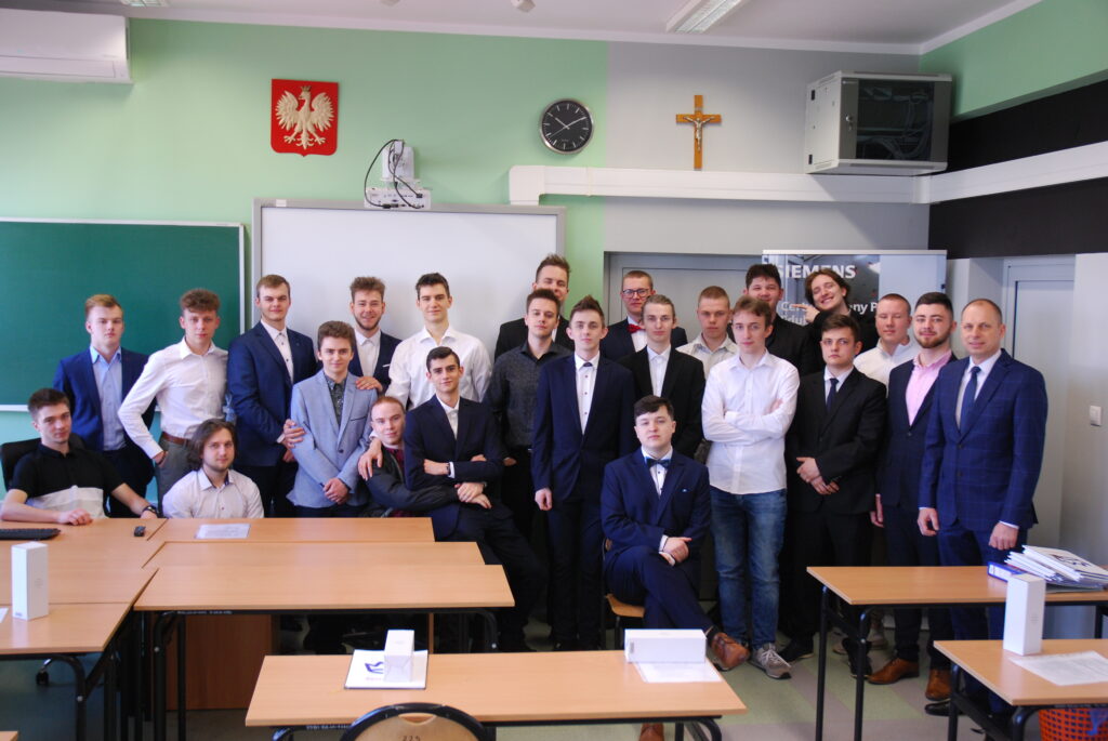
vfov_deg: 33.1
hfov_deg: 47.9
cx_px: 554
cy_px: 370
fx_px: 1248
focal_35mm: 40
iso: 400
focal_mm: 27
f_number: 3.8
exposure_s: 1/60
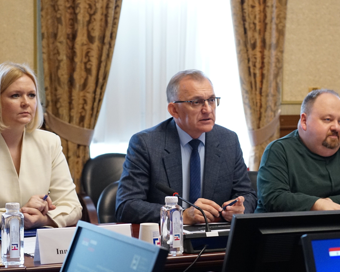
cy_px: 161
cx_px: 233
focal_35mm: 103
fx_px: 1037
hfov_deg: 18.6
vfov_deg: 14.9
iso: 4000
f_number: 4
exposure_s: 1/250
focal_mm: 65
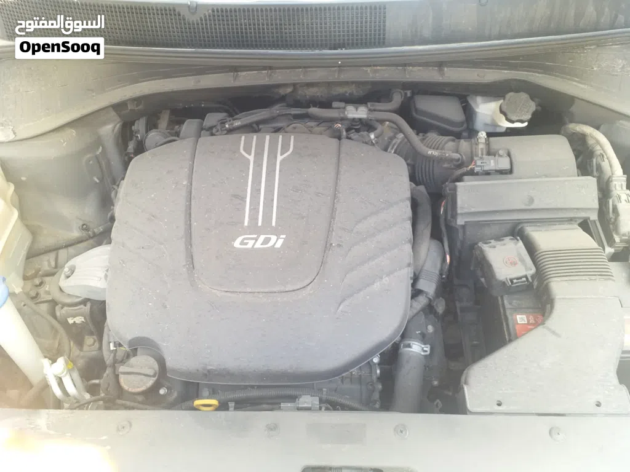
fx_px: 473
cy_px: 236
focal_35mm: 26
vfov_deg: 53.1
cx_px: 315
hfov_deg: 67.3
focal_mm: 3.6
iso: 50
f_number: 1.9
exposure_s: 1/100
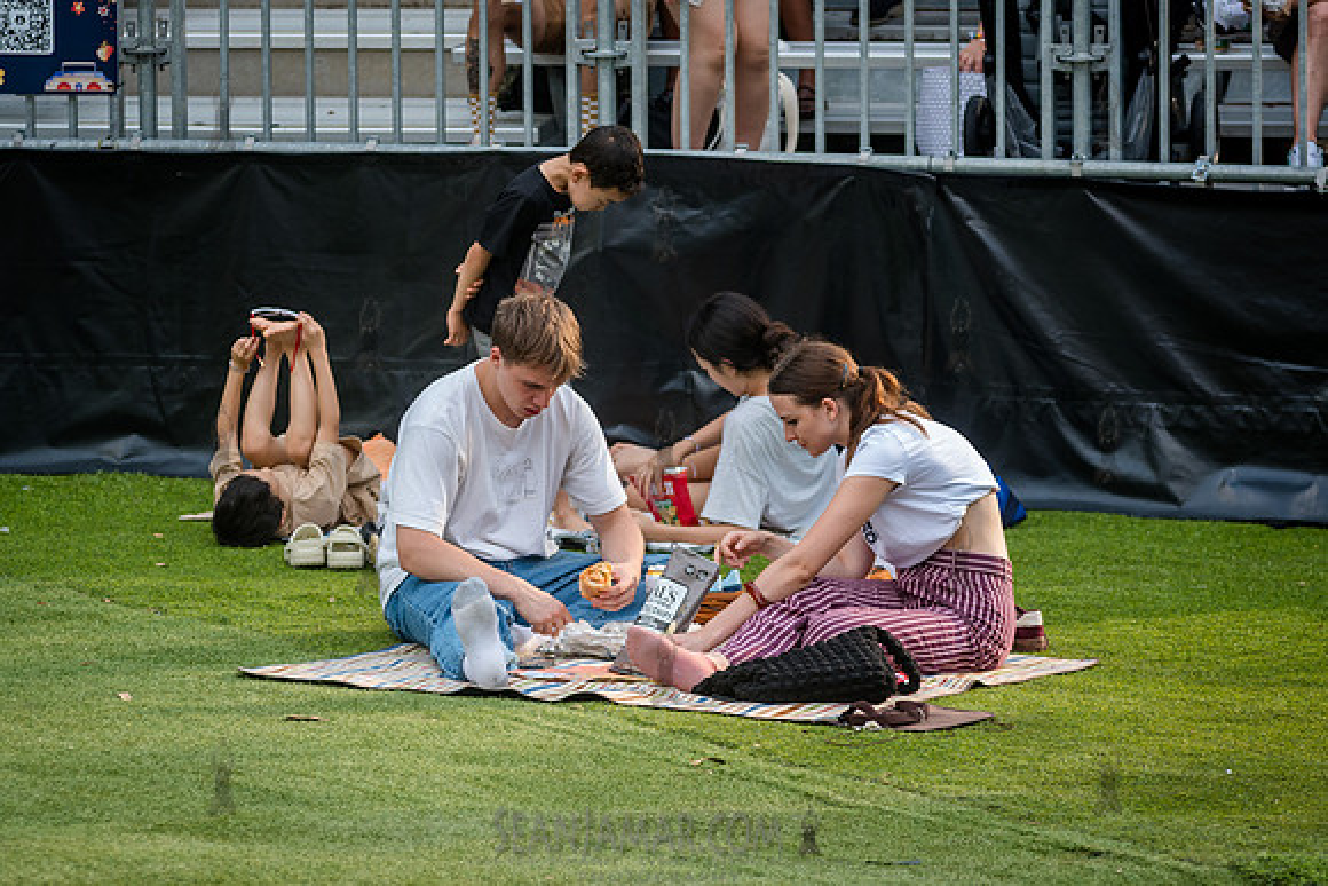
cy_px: 459
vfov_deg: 7.4
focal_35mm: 186
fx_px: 6860
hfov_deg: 11.1
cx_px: 692
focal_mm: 145
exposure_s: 1/320
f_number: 4.5
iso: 320
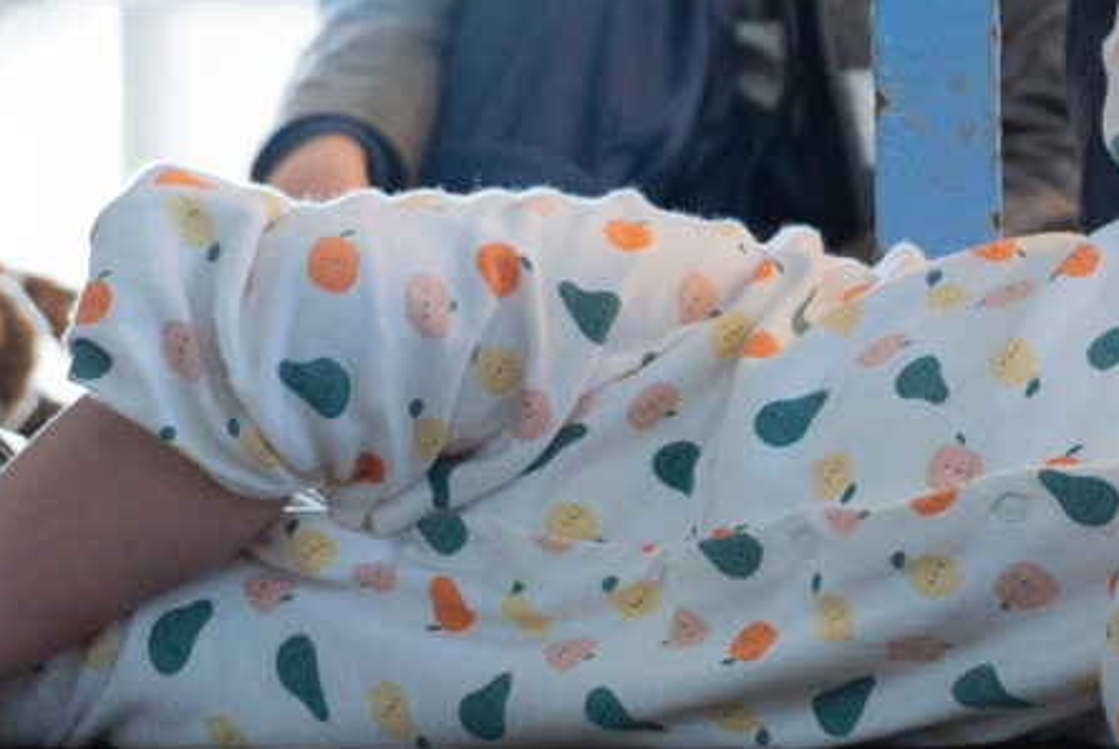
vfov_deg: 7.1
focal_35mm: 193
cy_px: 609
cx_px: 1026
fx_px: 6005
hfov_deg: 10.6
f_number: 5.6
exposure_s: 1/160
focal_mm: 45
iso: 1250
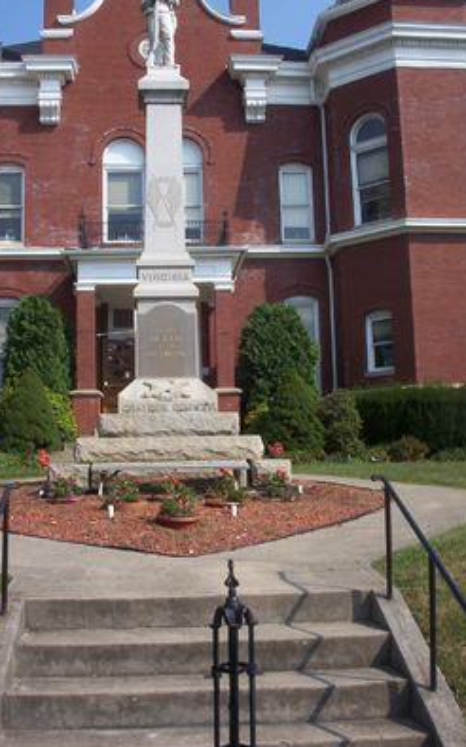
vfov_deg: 47.2
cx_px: 214
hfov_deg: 30.5
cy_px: 374
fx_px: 854
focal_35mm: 42
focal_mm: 6
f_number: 8
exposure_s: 1/260
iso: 100
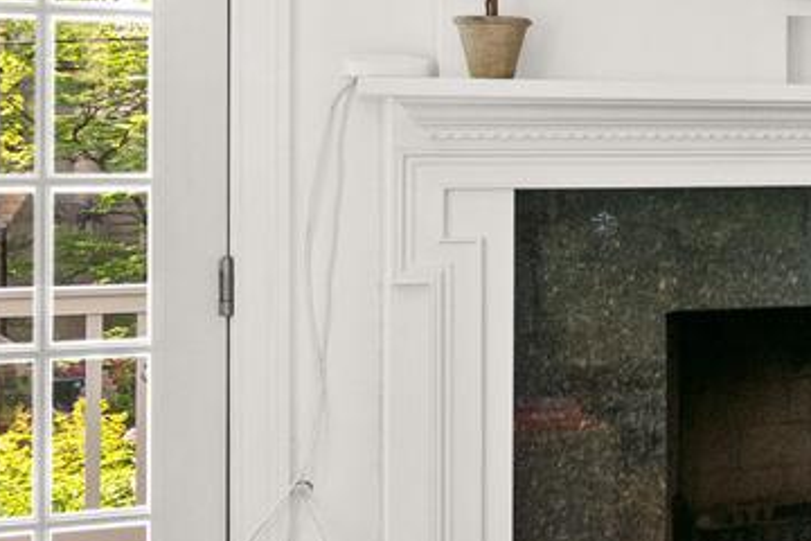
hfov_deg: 14.5
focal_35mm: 91
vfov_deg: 15.0
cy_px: 203
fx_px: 2050
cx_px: 1953
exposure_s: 1/13
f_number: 4.5
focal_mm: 16
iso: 800
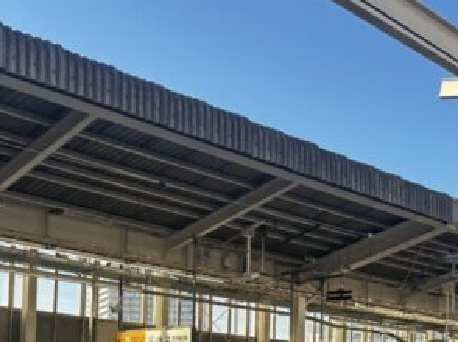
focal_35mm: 62
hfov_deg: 31.2
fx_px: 820
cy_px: 375
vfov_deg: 22.3
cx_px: 254
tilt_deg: +2.6
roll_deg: -1.3
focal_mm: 5.7
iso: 50
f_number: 1.5
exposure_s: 1/743
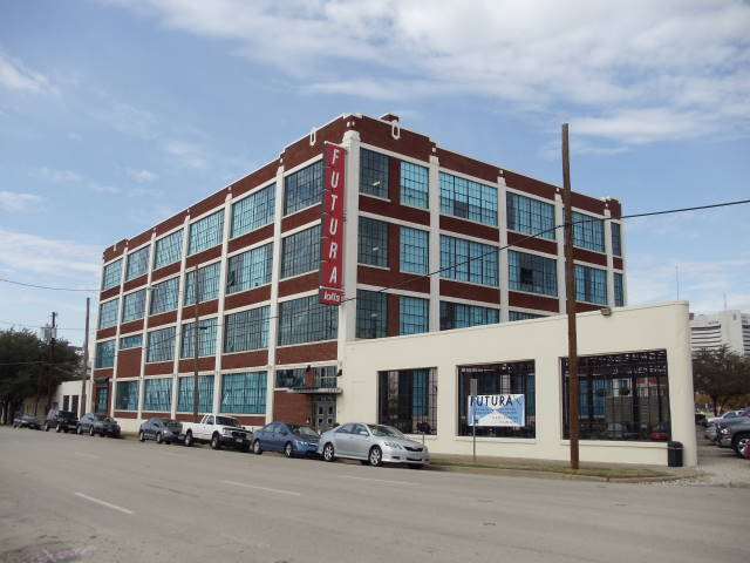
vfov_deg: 32.9
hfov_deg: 42.9
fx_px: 953
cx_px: 375
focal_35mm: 44
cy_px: 282
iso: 100
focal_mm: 6
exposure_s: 1/320
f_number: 7.1
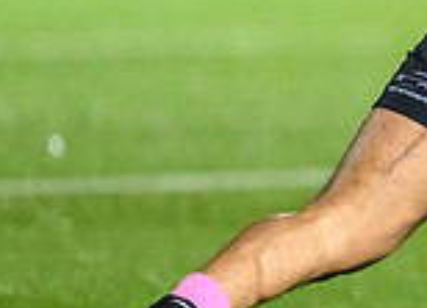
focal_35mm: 1888
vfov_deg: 0.8
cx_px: 819
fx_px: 22967
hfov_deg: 1.1
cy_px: -16
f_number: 2.8
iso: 8000
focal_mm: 400
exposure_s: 1/1250
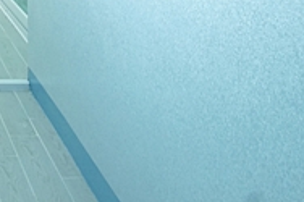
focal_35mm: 64
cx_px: -94
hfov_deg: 26.5
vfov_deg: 17.9
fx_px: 540
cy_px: -137
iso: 800
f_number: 9
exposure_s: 1/20
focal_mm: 10
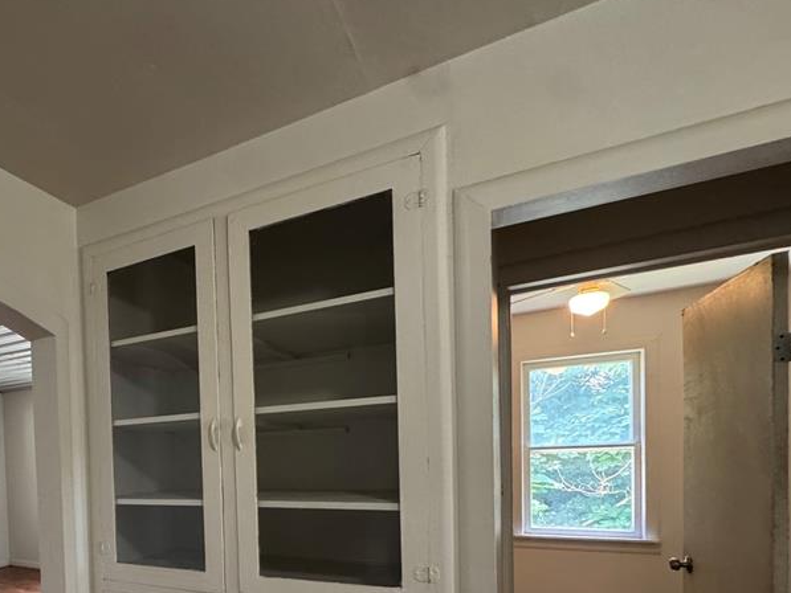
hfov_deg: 64.9
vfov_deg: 53.0
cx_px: 154
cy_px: 478
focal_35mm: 24
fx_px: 549
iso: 320
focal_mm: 2.22
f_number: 2.2
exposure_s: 1/60
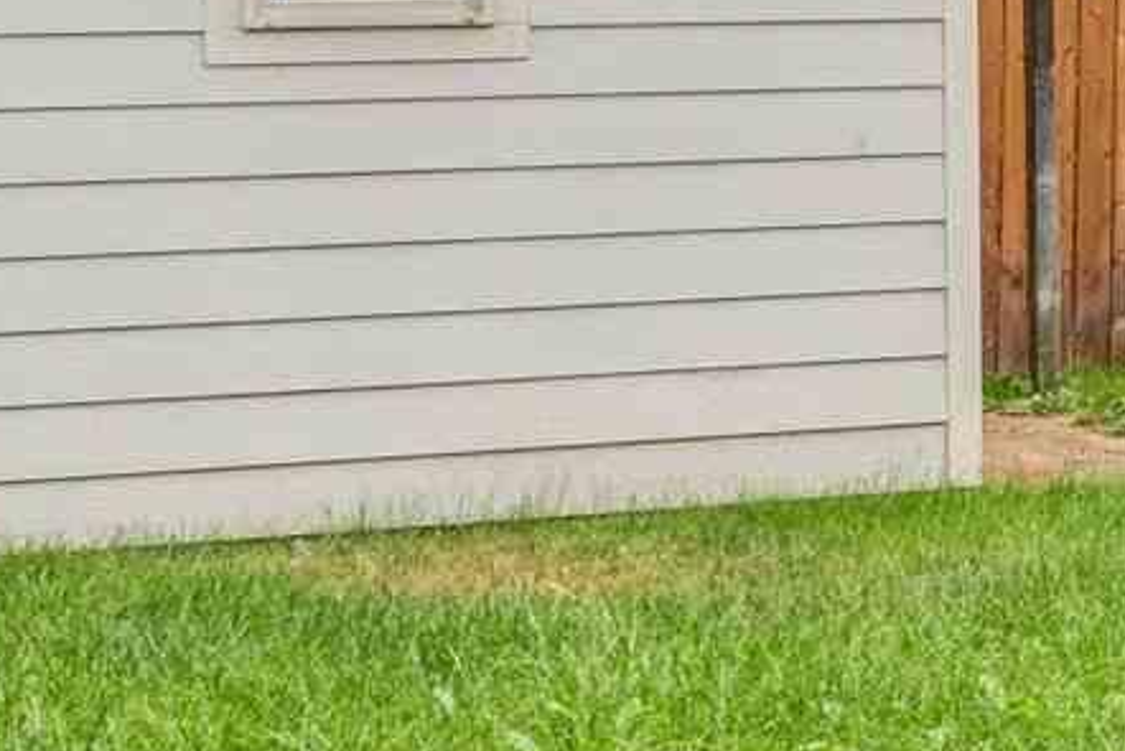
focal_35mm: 149
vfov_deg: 9.1
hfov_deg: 12.6
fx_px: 4672
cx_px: 2001
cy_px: -76
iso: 400
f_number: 13
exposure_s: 1/50
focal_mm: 21.5
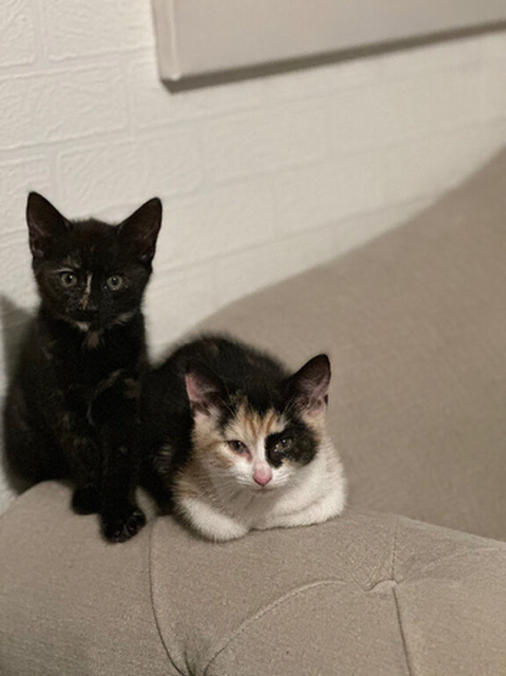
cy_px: 338
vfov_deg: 25.3
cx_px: 253
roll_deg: +4.4
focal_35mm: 77
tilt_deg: -13.1
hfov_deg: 19.1
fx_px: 1501
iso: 640
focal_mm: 9
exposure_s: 1/14
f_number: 2.8
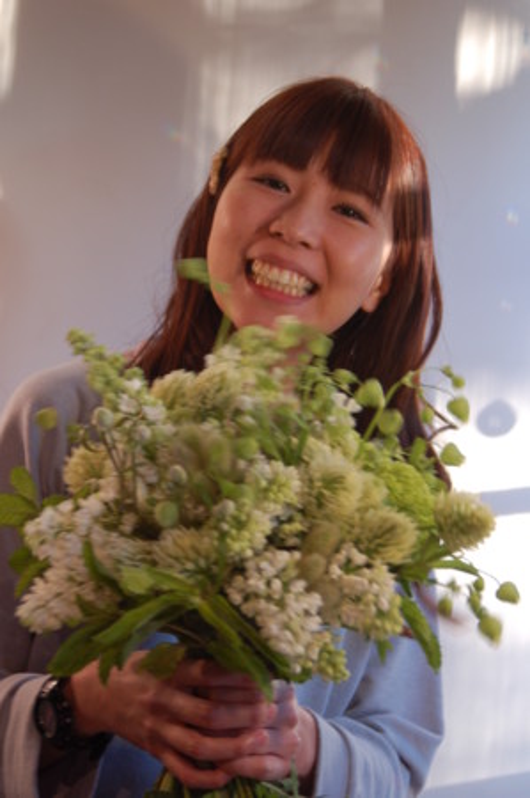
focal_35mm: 78
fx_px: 1726
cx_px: 265
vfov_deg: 26.0
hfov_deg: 17.5
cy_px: 399
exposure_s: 1/30
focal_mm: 52
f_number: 4.5
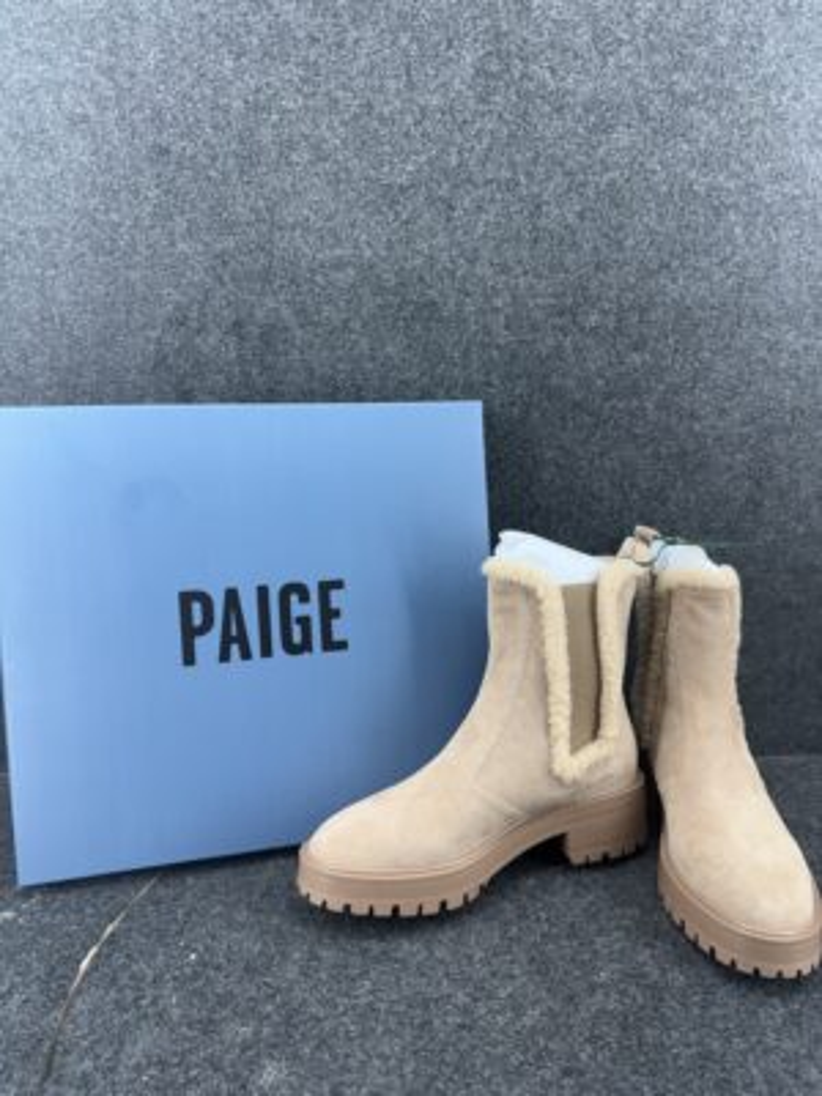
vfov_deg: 71.6
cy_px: 548
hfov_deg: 56.8
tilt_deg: -13.9
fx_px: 760
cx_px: 411
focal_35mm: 24
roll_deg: -0.6
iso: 80
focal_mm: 6.76
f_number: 1.78
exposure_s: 1/120
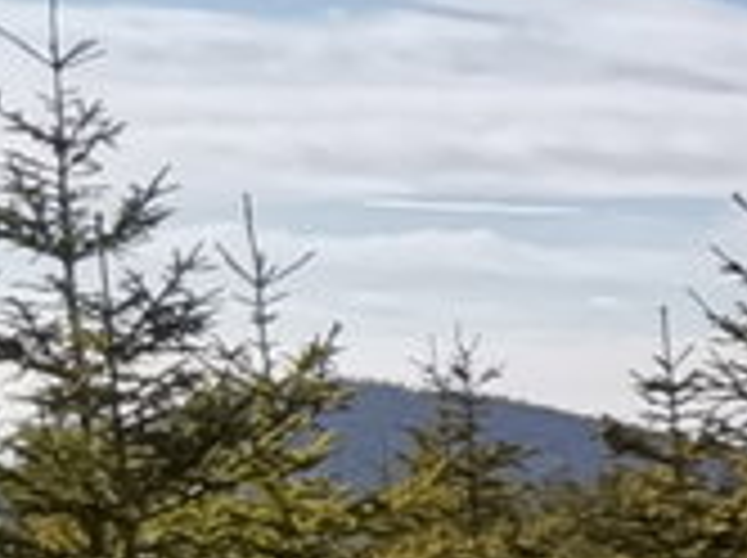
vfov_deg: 13.7
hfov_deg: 12.2
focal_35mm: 105
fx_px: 2263
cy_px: 657
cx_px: 2056
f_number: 2.4
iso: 50
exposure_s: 1/1565
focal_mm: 1.78
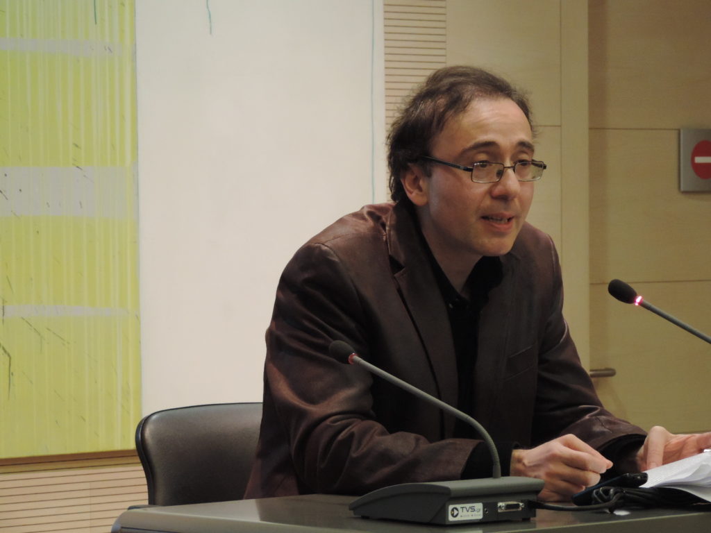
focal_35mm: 170
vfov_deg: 8.7
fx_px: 3492
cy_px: 266
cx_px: 356
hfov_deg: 11.6
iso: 800
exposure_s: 1/30
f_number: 4.5
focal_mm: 30.3
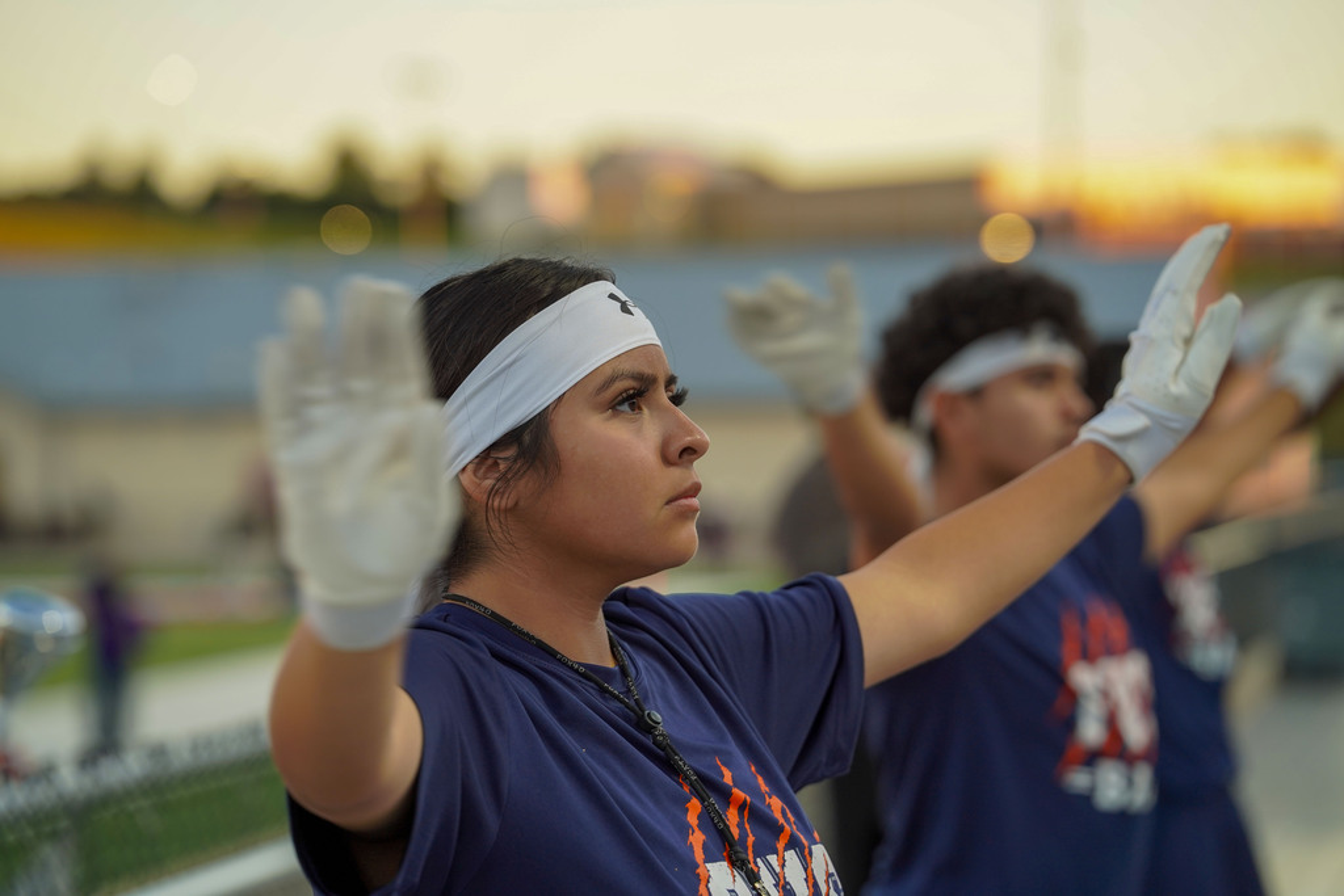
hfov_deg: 15.8
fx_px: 4854
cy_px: 448
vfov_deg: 10.6
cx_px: 672
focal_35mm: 130
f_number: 4
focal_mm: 130
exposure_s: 1/160
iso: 250
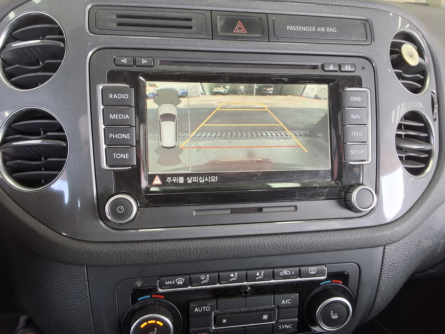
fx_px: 360
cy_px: 167
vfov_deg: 49.7
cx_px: 222
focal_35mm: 28
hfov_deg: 63.4
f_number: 1.9
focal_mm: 2.91
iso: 50
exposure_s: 1/40
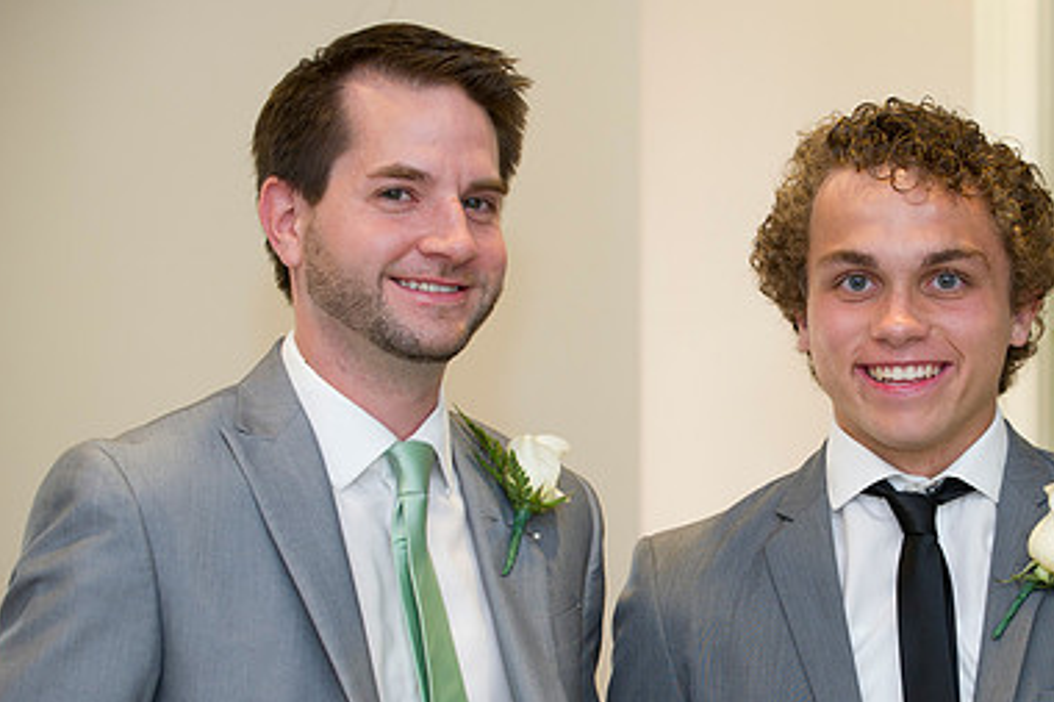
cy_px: 466
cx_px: 771
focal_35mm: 145
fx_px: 4243
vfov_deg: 9.4
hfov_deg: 14.1
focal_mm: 95
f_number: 3.5
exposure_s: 1/125
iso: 800
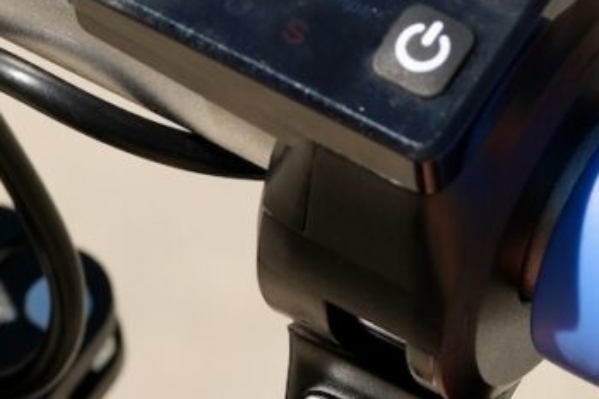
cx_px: 602
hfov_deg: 7.4
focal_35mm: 278
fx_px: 4623
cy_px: 218
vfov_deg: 4.9
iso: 125
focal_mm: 63.4
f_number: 5.6
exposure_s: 1/420
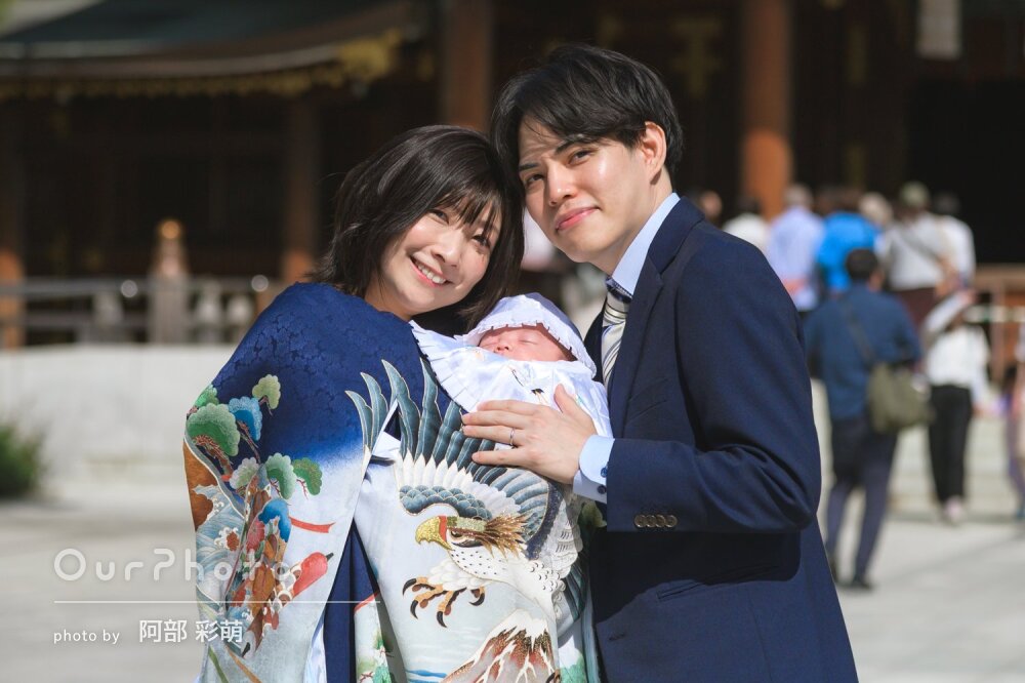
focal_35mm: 141
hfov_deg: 14.6
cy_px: 271
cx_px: 510
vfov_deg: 9.7
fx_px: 4005
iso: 500
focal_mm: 110
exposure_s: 1/8000
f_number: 4.5
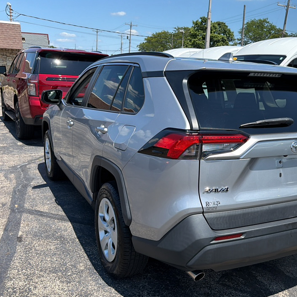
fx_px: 291
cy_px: 151
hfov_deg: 53.1
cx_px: 195
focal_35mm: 30
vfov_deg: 54.0
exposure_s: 1/3584
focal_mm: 6.76
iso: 80
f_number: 1.78
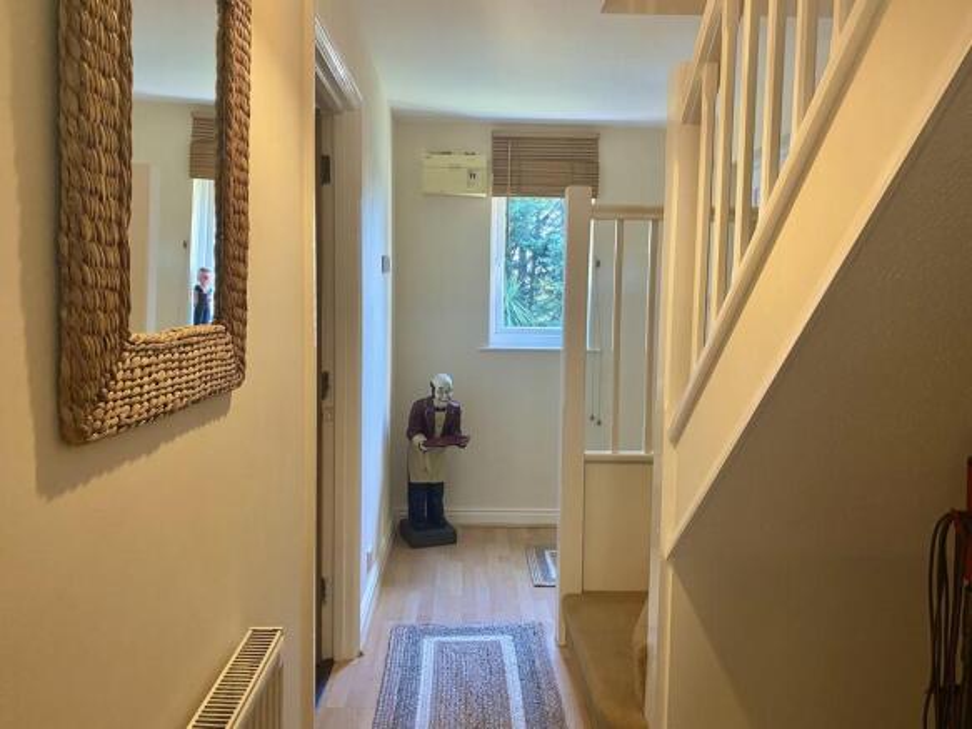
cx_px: 486
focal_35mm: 26
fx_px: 730
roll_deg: -1.2
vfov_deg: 53.0
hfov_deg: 67.3
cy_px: 364
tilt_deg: -3.7
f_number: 1.8
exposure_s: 1/50
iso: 200
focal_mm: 4.25
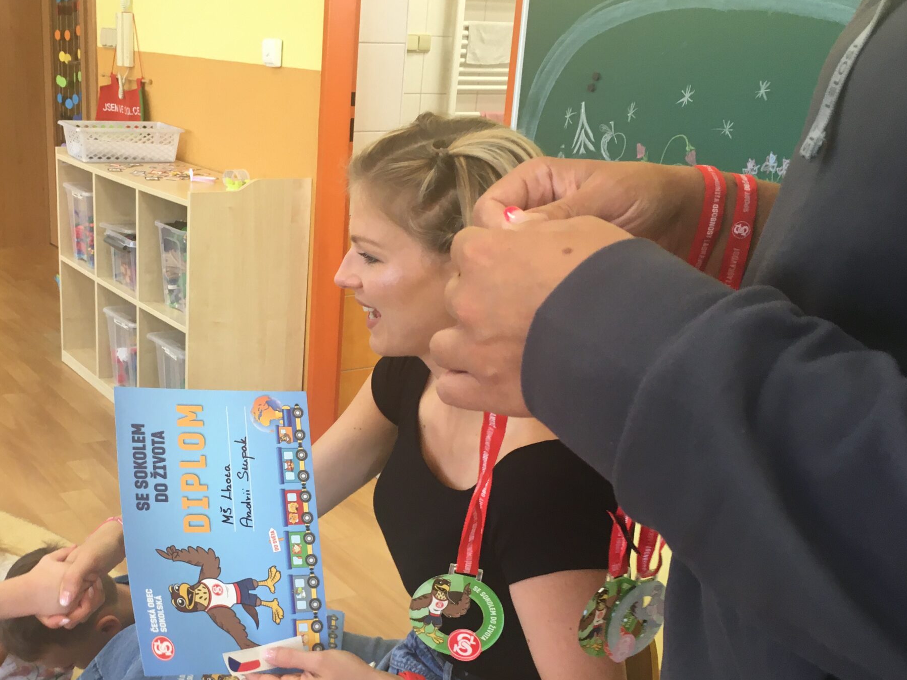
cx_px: 284
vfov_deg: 34.1
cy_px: 440
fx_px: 1100
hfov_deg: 44.0
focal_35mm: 42
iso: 32
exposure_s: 1/33
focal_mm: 4.15
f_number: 2.2
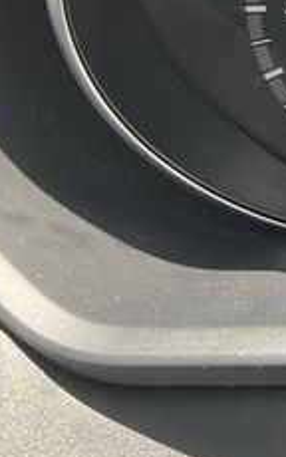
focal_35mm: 107
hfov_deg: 10.2
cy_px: 2
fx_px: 1333
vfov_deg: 18.9
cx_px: 743
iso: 32
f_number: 1.8
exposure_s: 1/122
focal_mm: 3
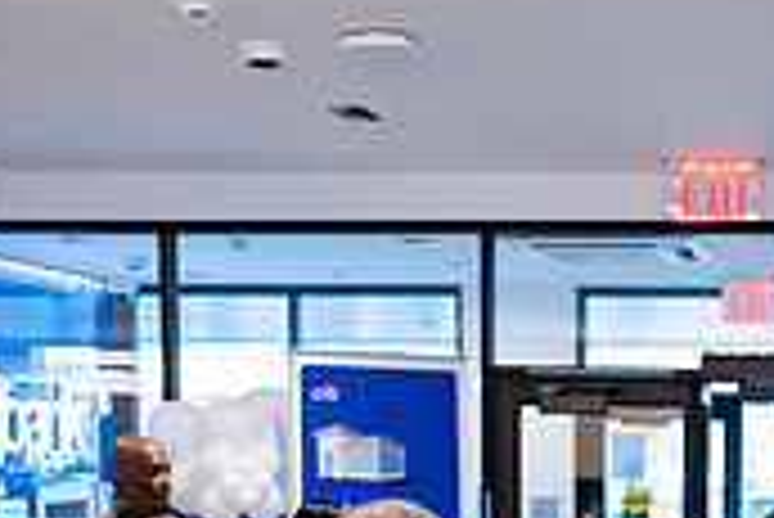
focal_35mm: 84
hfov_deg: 23.5
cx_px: 702
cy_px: 660
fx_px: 1807
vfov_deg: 15.6
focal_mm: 24
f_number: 3.2
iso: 800
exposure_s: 1/200
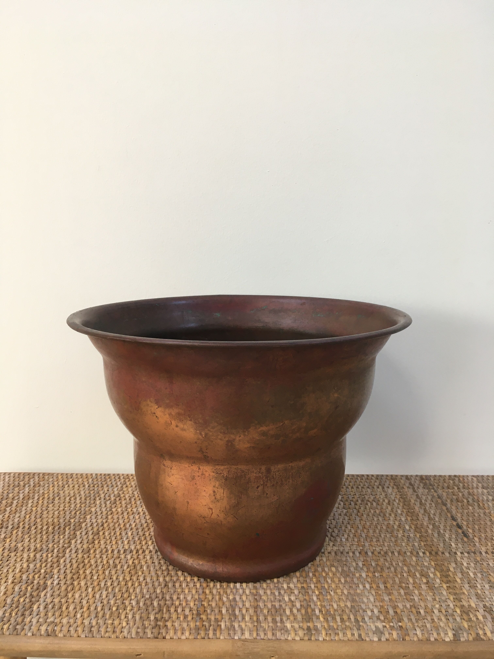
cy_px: 330
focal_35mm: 29
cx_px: 247
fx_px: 552
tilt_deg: -9.1
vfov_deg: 61.7
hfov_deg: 48.2
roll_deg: +0.5
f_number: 2.2
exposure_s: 1/33
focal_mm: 4.15
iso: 64
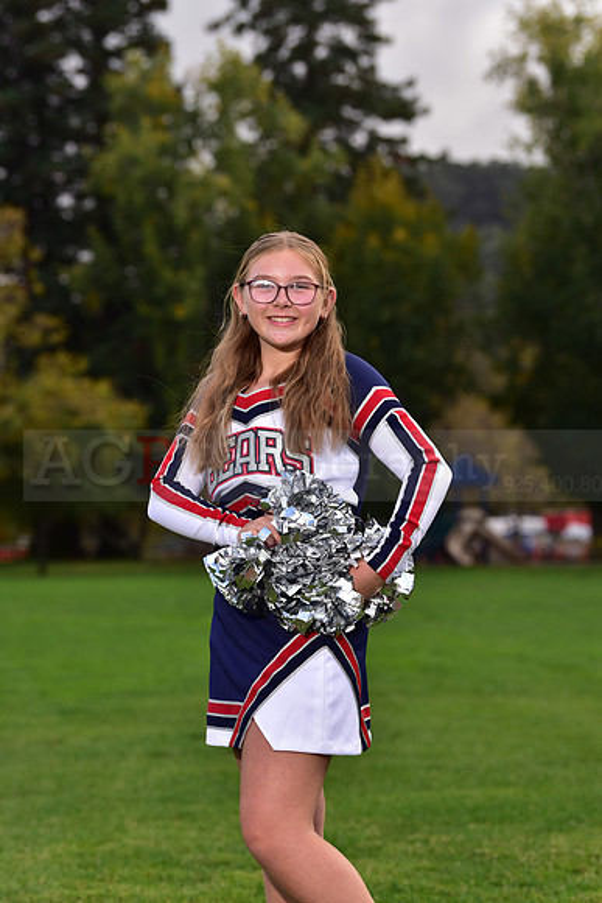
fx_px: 2807
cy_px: 452
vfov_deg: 18.3
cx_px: 301
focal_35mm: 112
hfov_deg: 12.2
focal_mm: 112
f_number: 5
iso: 160
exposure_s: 1/250
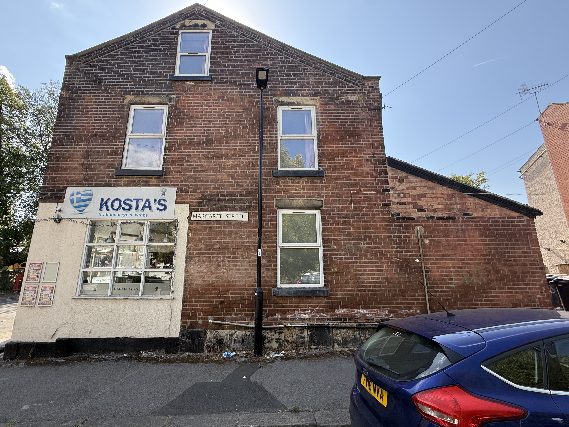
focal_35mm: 15
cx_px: 266
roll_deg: -0.7
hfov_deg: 98.0
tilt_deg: +12.9
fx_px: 247
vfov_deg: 81.7
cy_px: 214
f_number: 2.2
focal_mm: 2.22
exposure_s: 1/433
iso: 64
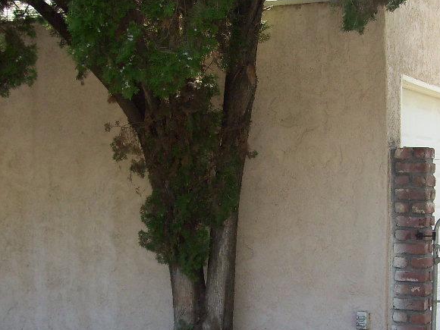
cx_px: 291
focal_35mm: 75
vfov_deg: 19.5
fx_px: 953
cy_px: 236
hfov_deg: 25.9
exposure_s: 1/125
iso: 80
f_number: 2.9
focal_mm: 5.7
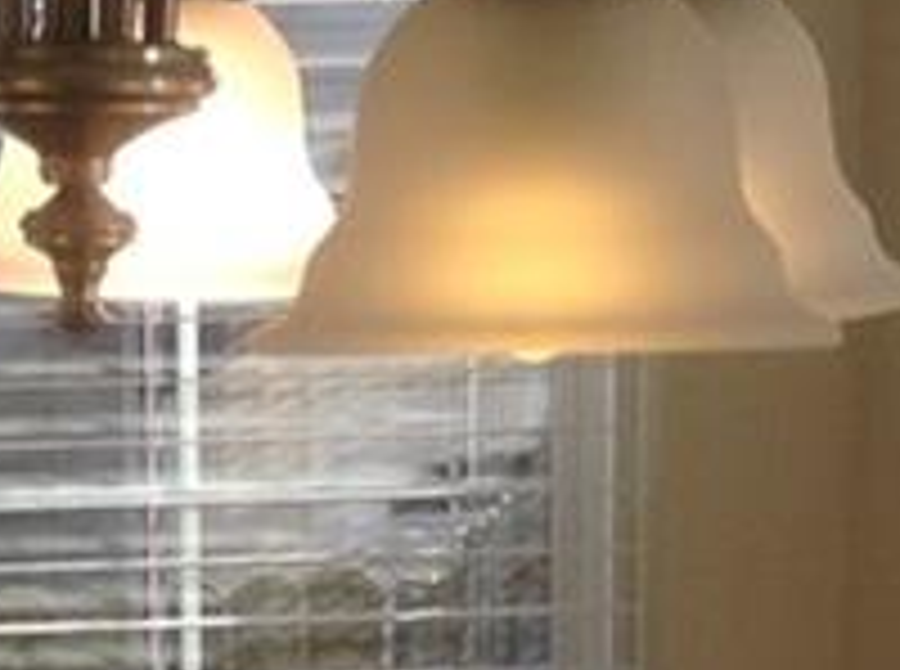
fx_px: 4383
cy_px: 863
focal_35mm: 169
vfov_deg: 8.6
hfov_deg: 11.6
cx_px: 0
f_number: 2.4
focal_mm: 3.3
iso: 25
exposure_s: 1/353
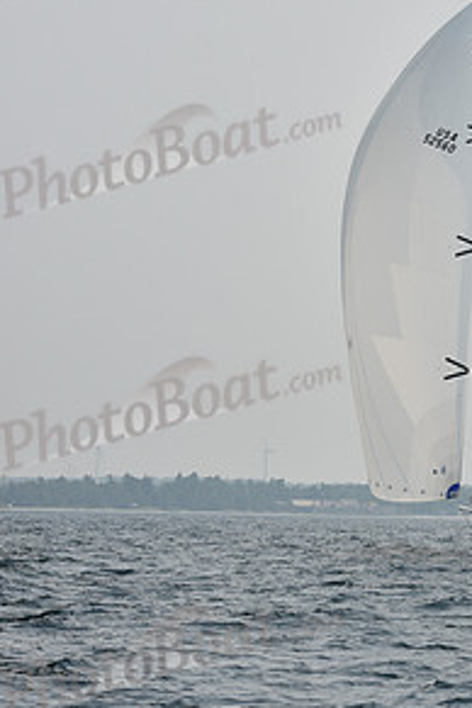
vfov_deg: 10.5
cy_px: 248
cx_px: 468
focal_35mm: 195
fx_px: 3835
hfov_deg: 7.0
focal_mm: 98
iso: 250
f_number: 8
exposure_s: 1/1250
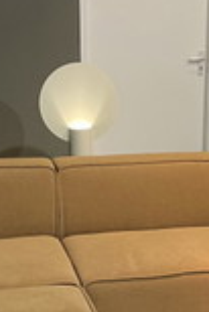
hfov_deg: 15.1
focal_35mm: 90
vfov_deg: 22.5
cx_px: 162
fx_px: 782
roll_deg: -0.1
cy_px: 215
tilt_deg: -15.0
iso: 160
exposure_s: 1/50
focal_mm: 4.2
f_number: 1.6
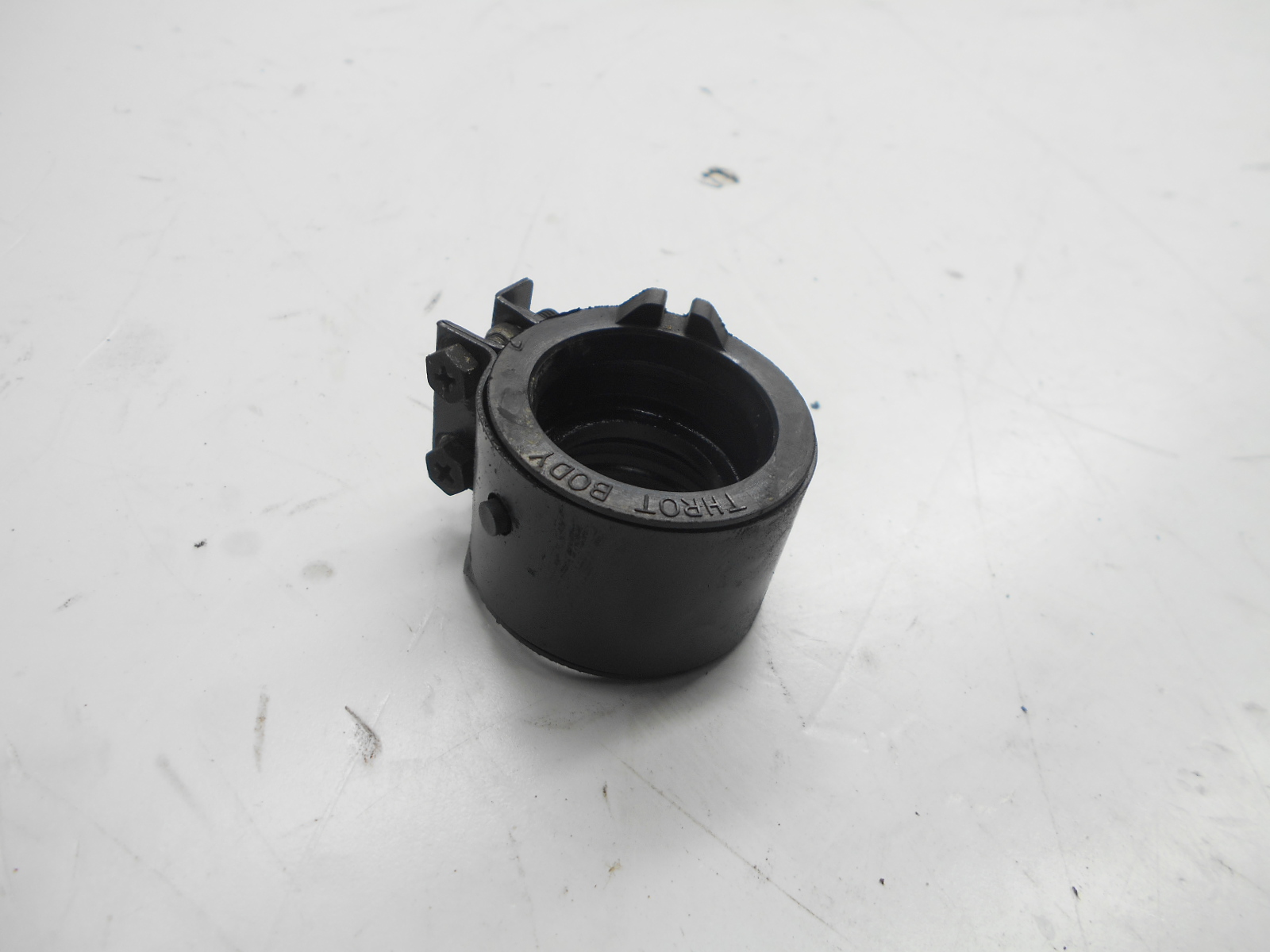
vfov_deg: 53.1
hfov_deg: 67.3
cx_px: 635
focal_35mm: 26
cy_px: 476
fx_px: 954
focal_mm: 4.6
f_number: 3.2
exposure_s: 1/40
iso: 80
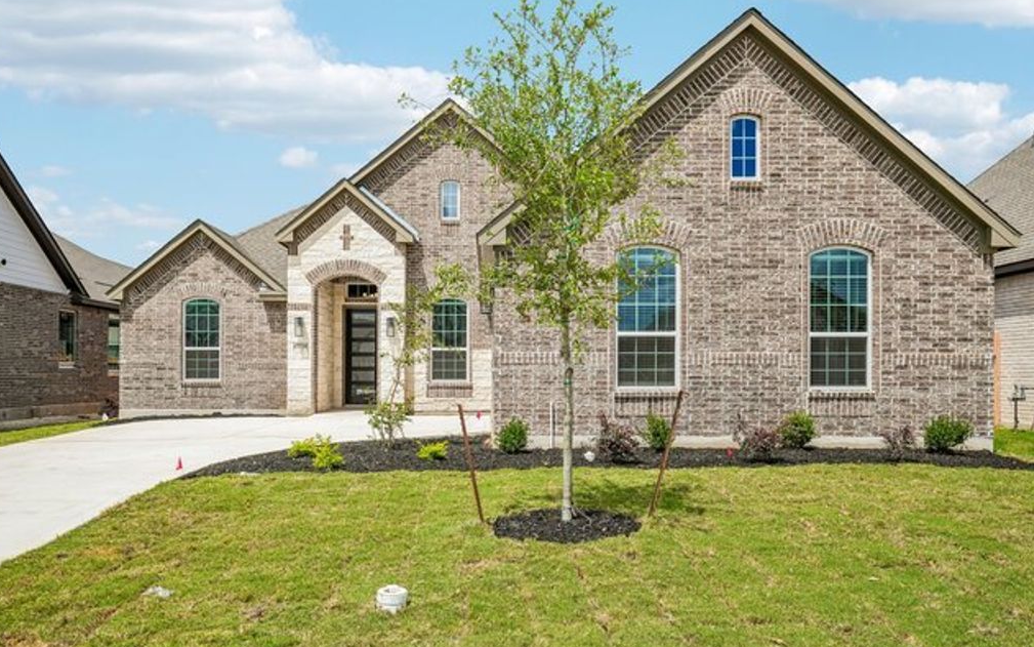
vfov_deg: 41.8
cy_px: 314
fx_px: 846
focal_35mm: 30
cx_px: 510
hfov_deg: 62.9
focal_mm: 29
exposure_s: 1/750
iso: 200
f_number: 8
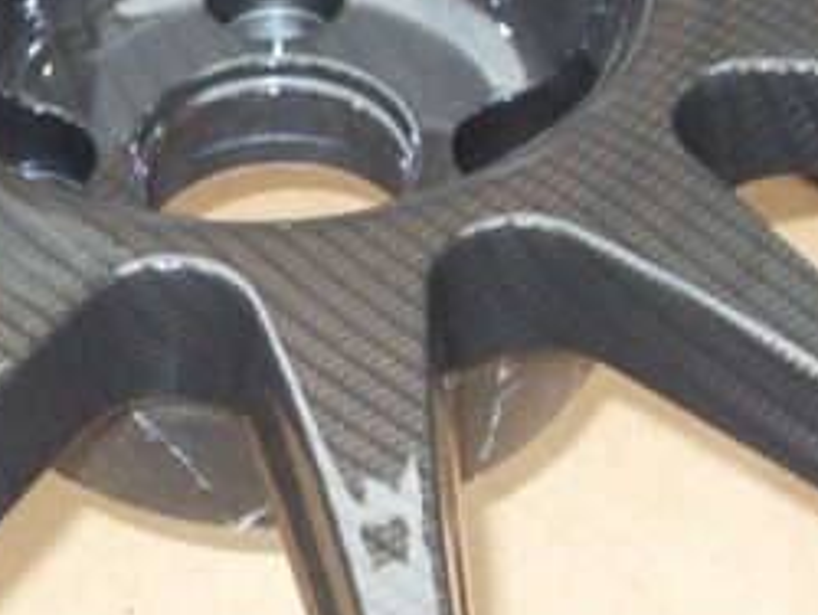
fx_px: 2649
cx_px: 422
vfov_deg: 13.2
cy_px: 167
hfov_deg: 17.6
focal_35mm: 112
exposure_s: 1/45
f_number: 2.8
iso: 100
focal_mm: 6.3
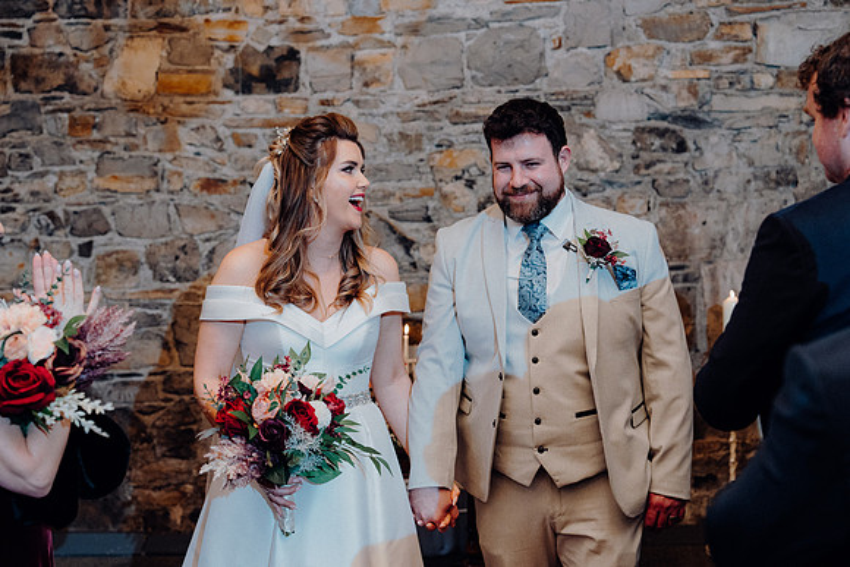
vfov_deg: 25.5
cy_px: 284
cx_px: 425
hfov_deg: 37.5
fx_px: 1252
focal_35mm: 53
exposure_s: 1/200
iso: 2500
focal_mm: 53
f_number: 3.5
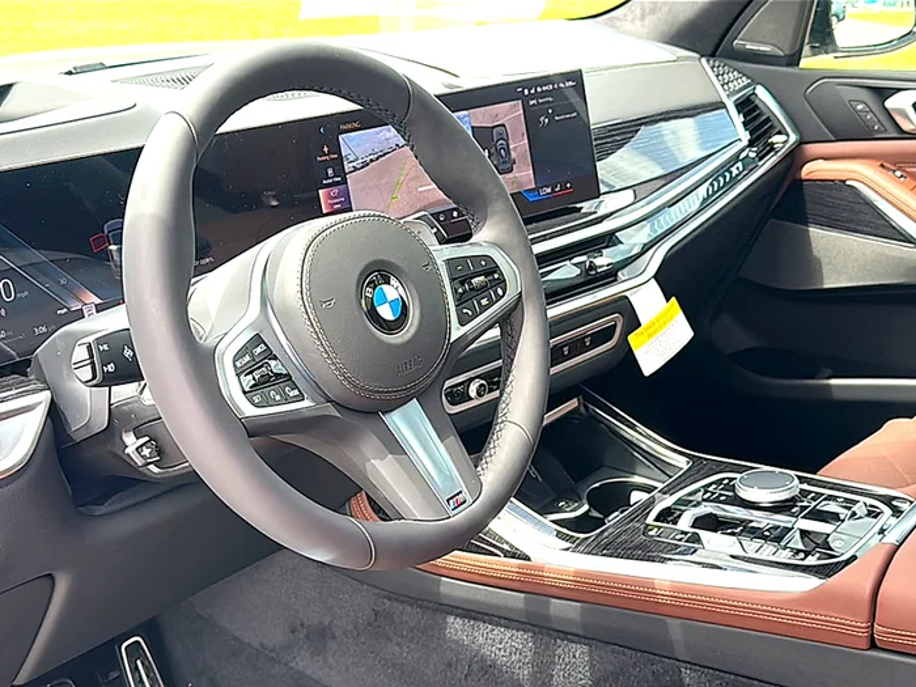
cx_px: 458
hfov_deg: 47.9
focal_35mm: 39
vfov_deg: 36.8
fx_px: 1032
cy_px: 344
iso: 125
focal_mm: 6.86
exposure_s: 1/605
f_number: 1.78
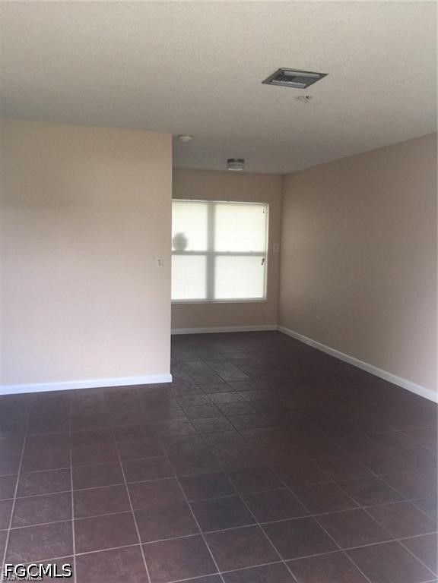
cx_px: 219
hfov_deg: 48.2
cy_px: 292
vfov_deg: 61.7
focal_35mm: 29
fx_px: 489
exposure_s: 1/30
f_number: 2.2
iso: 50
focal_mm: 4.15
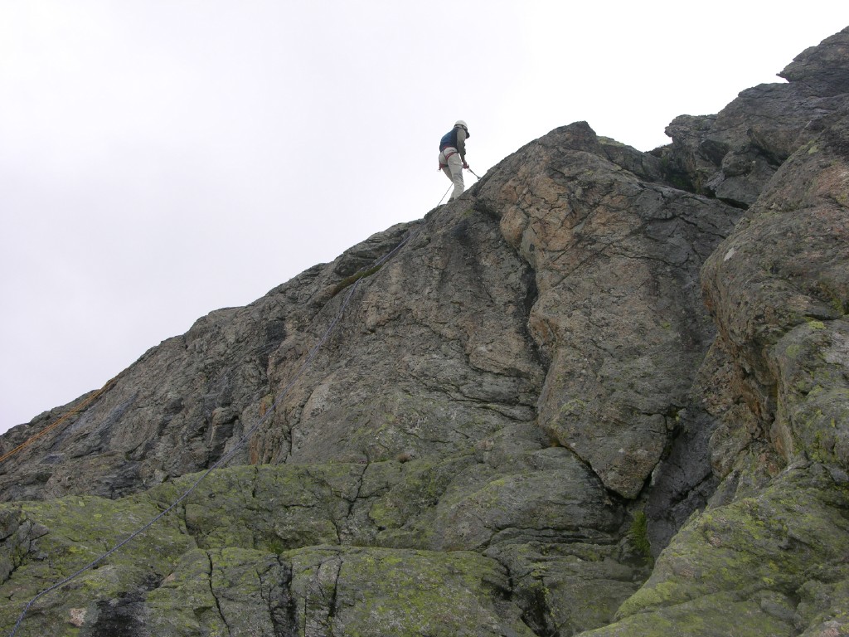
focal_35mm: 54
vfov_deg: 27.0
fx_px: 1324
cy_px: 318
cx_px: 424
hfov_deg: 35.5
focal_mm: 13.7
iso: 50
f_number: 5.5
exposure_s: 1/237
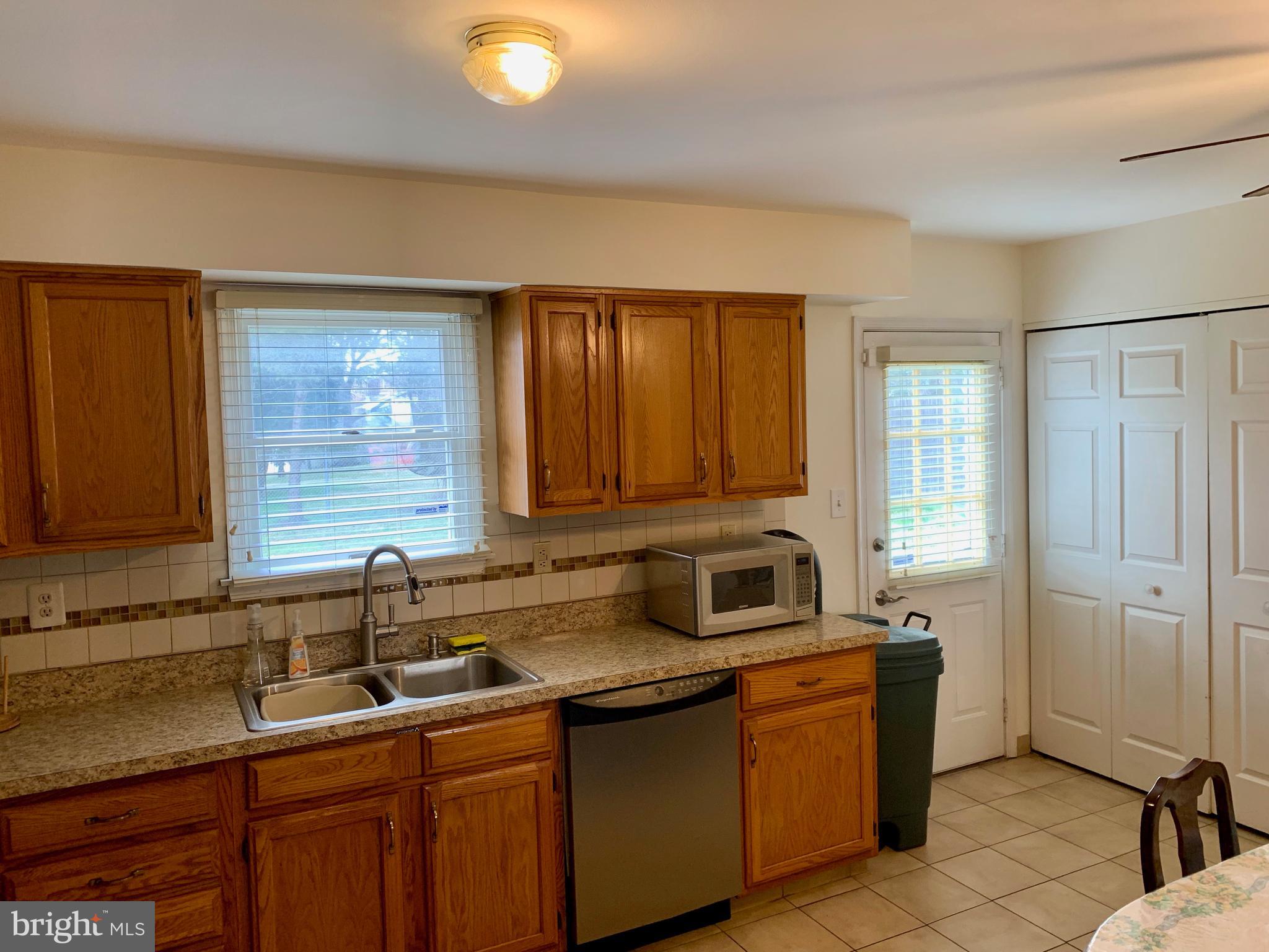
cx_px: 634
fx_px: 953
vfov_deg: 53.1
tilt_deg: -1.4
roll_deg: +2.4
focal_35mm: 26
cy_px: 476
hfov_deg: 67.3
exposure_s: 1/60
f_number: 1.8
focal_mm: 4.25
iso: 64
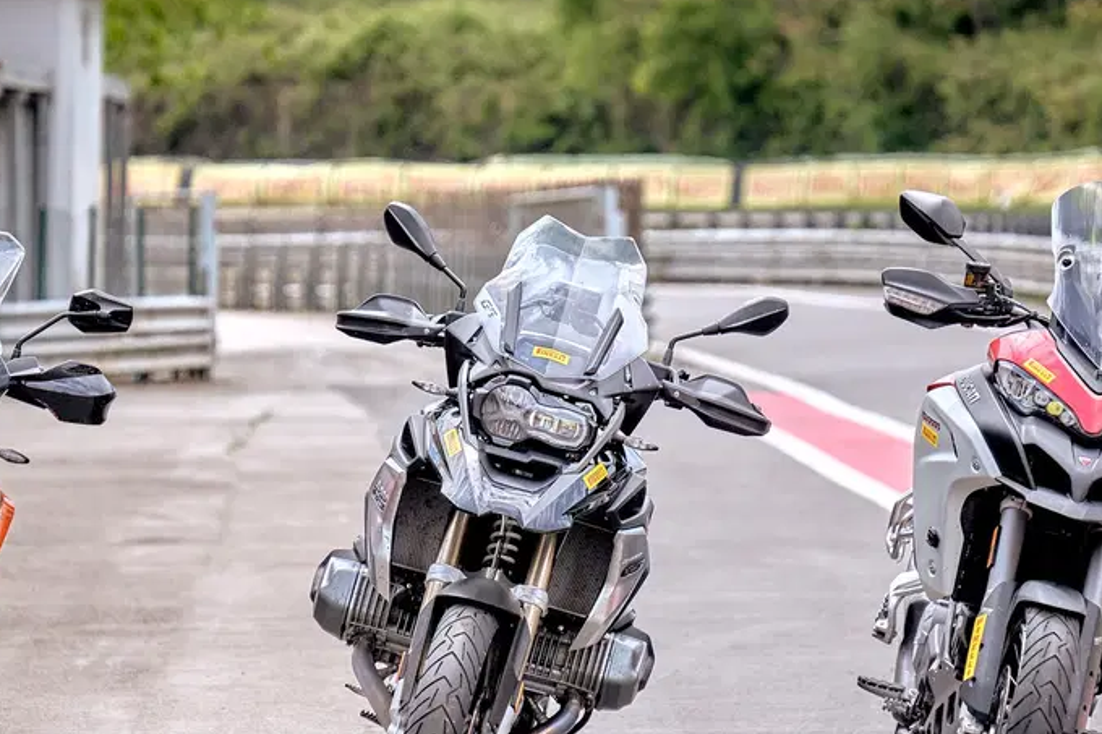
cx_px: 533
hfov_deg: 4.5
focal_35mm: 457
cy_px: 481
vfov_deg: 3.0
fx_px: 13985
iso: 400
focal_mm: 172.4
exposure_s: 1/1250
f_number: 4.7
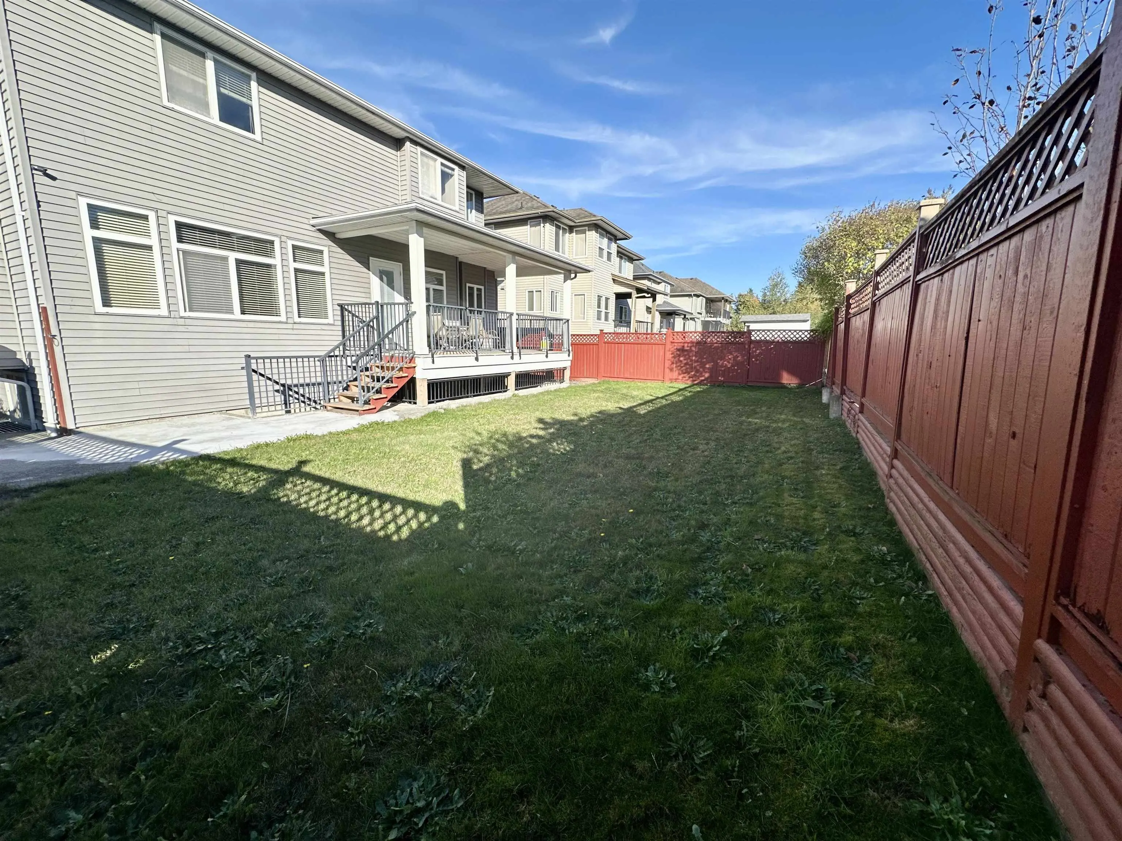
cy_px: 420
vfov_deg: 85.7
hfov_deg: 102.1
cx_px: 561
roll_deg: -0.2
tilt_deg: -8.4
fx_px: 454
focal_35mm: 14
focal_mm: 2.22
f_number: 2.2
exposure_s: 1/1490
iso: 40
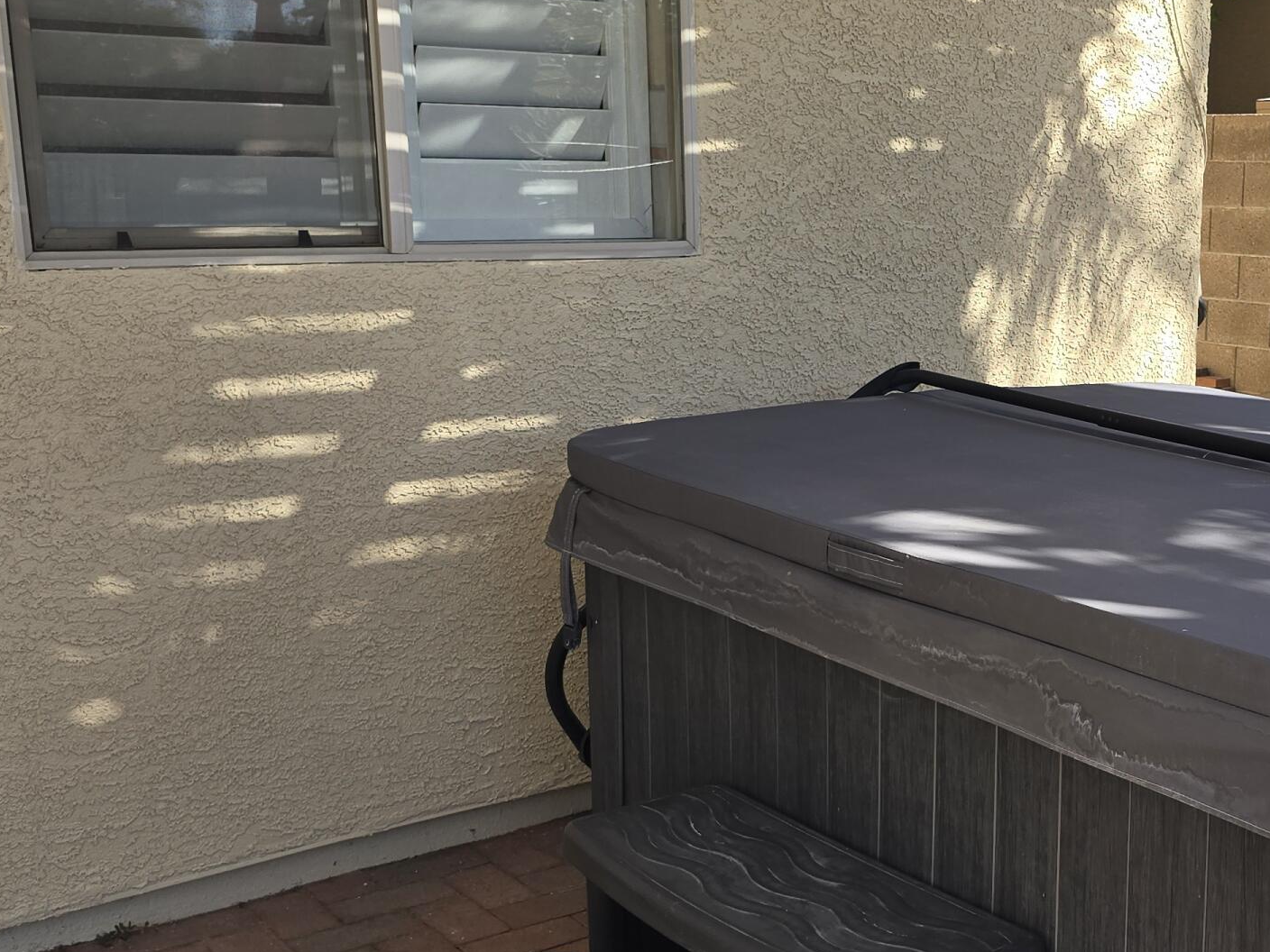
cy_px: 557
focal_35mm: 49
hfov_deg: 37.0
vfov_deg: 29.6
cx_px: 1087
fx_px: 1798
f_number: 1.7
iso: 12
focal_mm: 6.3
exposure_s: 1/282
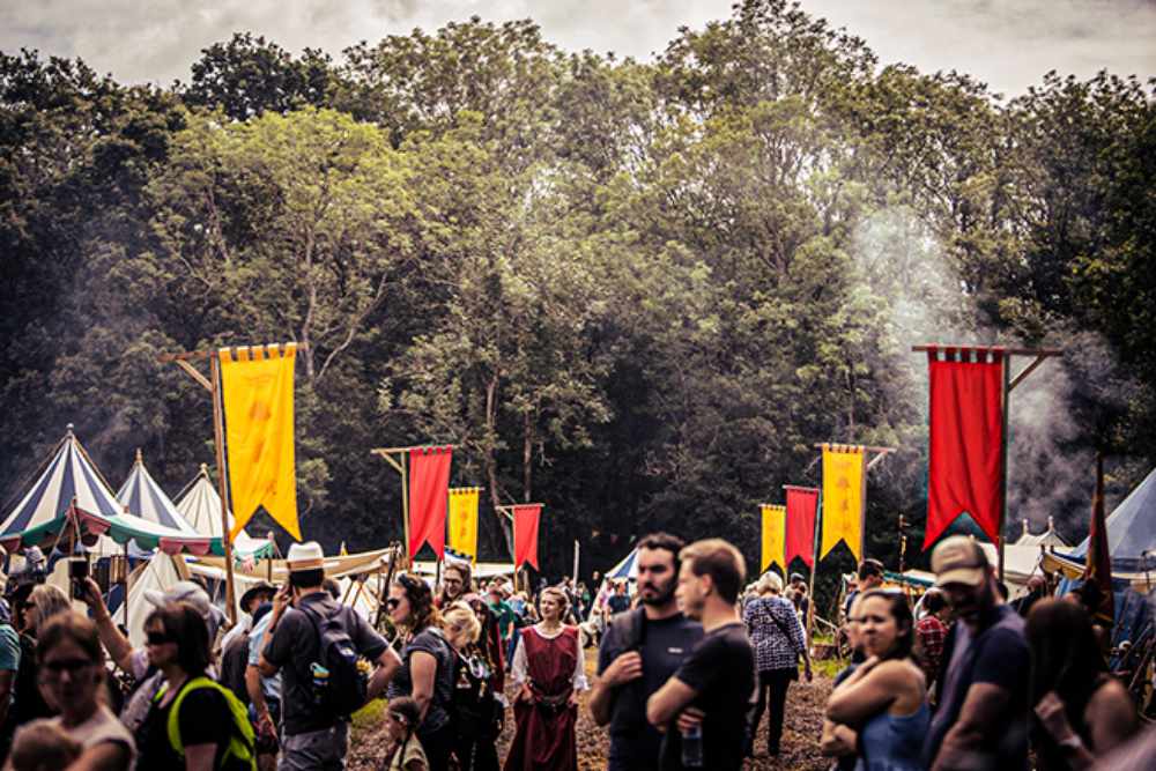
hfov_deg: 20.6
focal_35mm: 99
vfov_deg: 13.8
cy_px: 352
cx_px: 523
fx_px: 3186
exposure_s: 1/1600
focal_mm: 90
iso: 200
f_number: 2.8
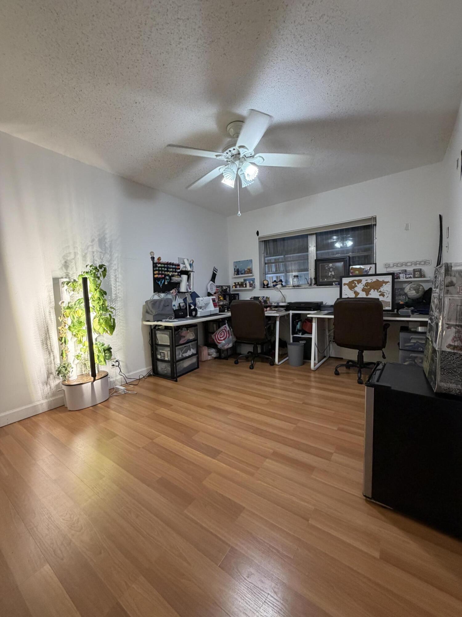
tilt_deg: -3.4
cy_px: 308
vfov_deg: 102.1
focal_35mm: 14
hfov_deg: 85.7
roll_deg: +2.0
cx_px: 231
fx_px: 249
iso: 320
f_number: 2.2
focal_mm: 2.22
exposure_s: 1/120
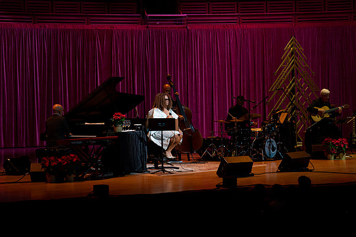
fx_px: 890
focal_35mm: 90
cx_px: 178
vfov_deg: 15.2
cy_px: 118
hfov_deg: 22.6
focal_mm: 90
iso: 2500
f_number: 5.6
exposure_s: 1/320
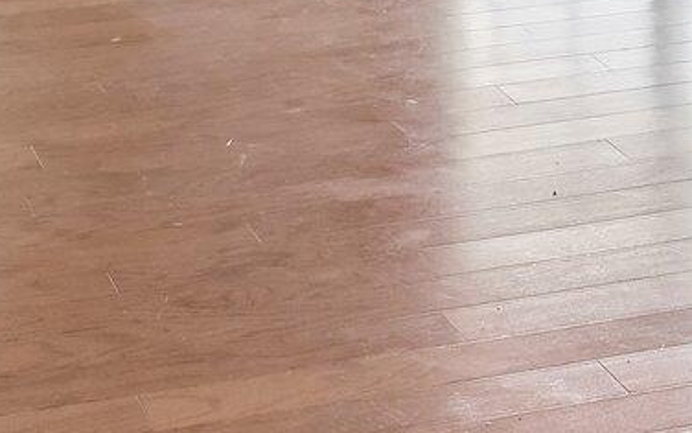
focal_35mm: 114
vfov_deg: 9.8
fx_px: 2146
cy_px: -683
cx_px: 329
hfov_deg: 18.3
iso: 400
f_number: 8
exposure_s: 1/20
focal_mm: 20.5
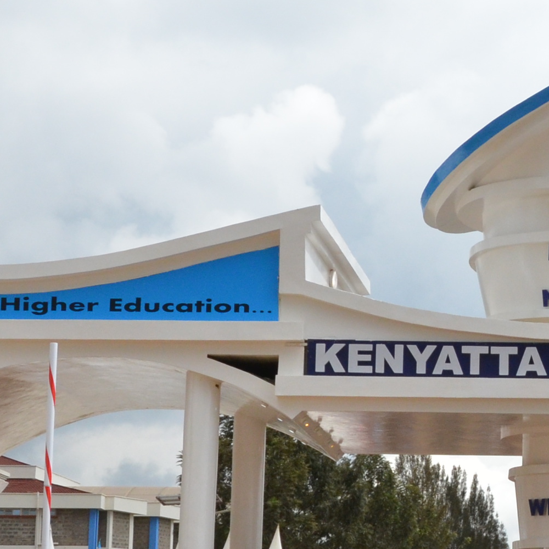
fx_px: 2110
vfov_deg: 14.8
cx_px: 584
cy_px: 408
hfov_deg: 14.5
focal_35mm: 118
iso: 800
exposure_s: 1/750
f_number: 13
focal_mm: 25
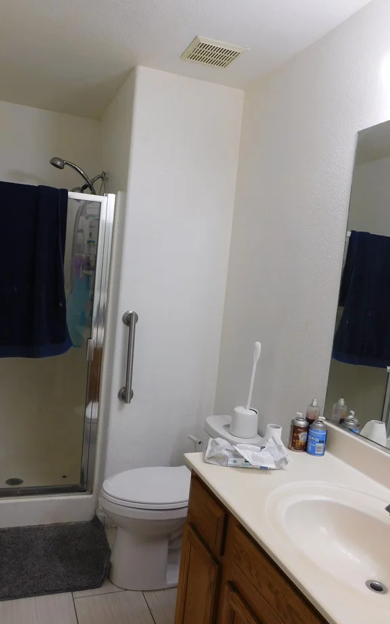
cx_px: 163
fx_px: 459
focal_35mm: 27
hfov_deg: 45.8
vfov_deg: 68.4
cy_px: 316
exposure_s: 1/40
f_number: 3
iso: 125
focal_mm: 4
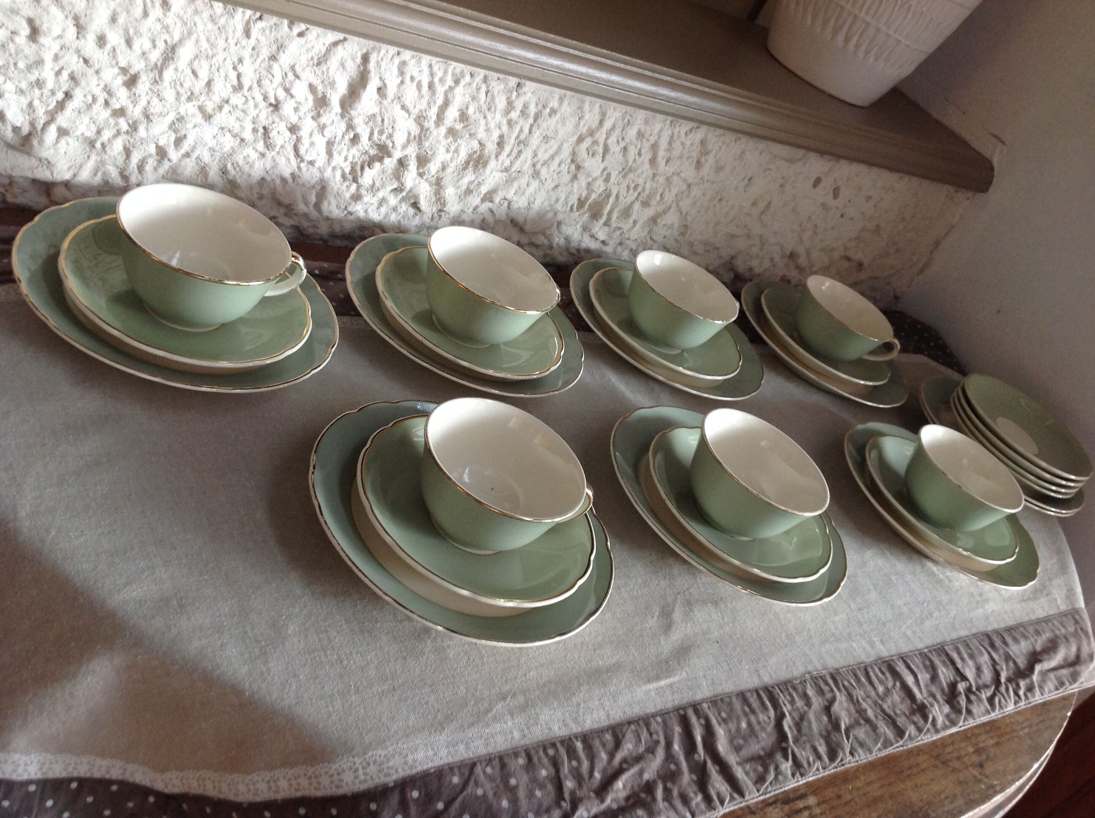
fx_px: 1106
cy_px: 409
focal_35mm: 35
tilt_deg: -31.7
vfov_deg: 40.6
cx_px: 548
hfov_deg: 52.7
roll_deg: -31.1
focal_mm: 4.28
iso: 125
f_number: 2.4
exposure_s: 1/15
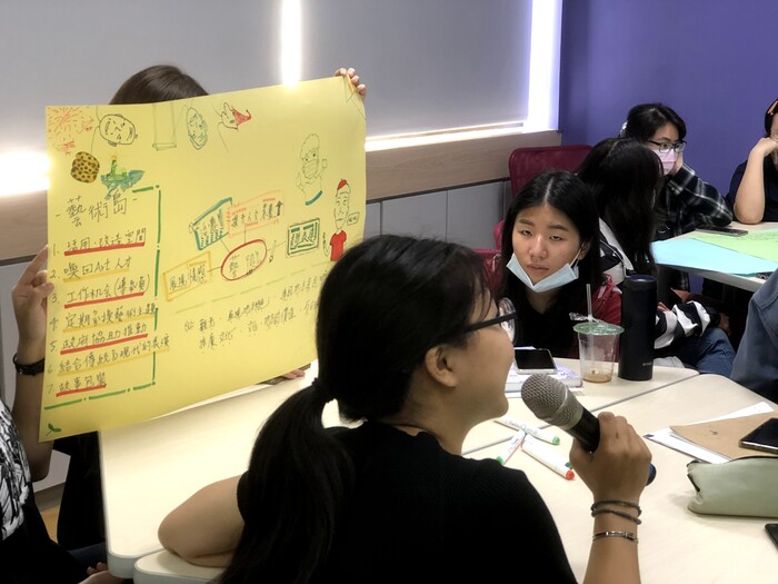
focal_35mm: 57
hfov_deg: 33.8
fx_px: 1281
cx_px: 389
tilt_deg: -11.5
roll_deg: -1.2
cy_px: 292
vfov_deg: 25.7
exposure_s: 1/30
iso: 160
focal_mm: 6.6
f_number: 2.8
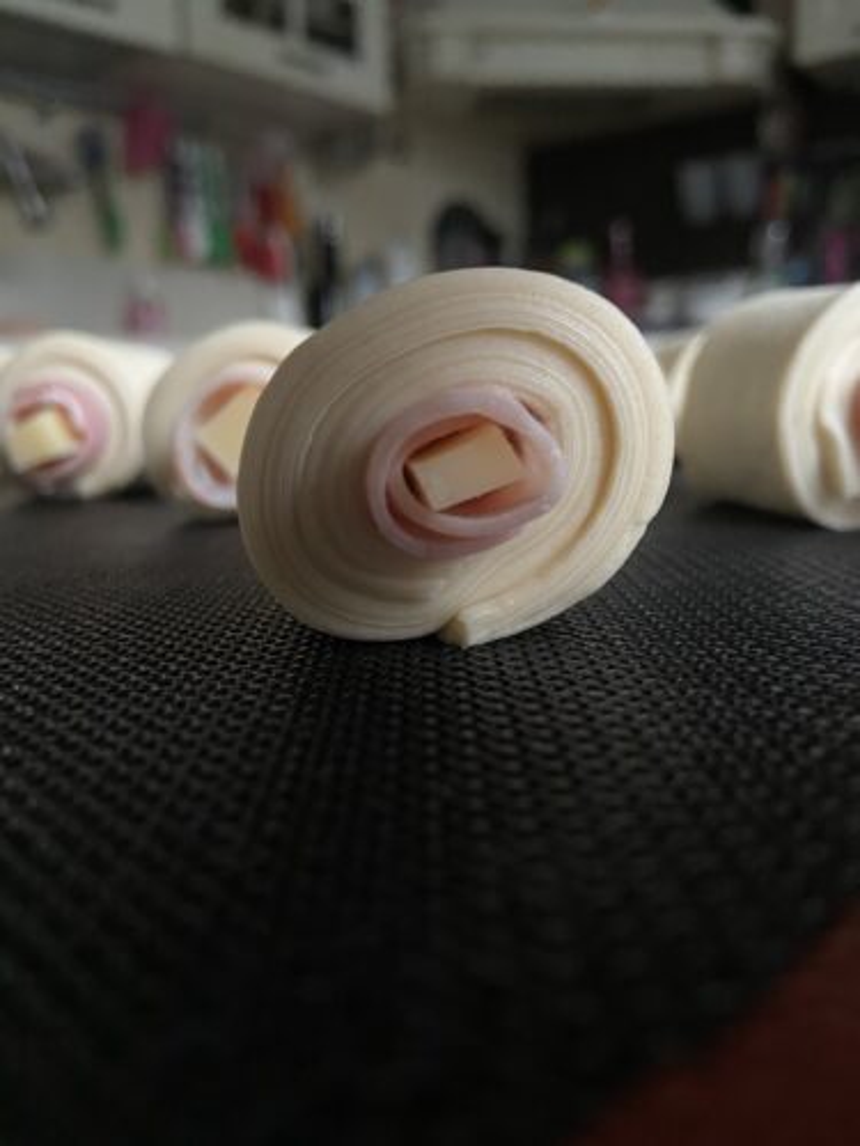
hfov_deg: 54.9
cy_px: 573
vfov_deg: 69.4
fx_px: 828
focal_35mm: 25
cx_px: 430
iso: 1000
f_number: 1.8
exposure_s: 1/30
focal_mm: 4.25
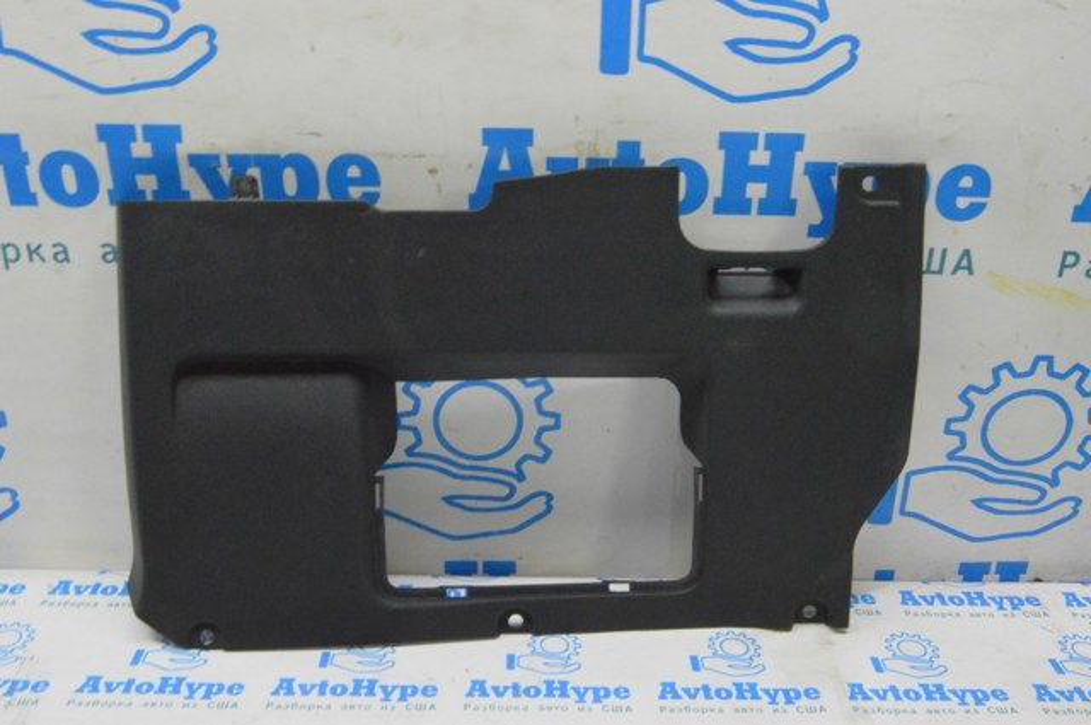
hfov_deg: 55.2
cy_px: 362
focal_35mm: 34
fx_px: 1044
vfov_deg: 38.3
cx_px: 546
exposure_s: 1/15
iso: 6400
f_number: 20
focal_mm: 23
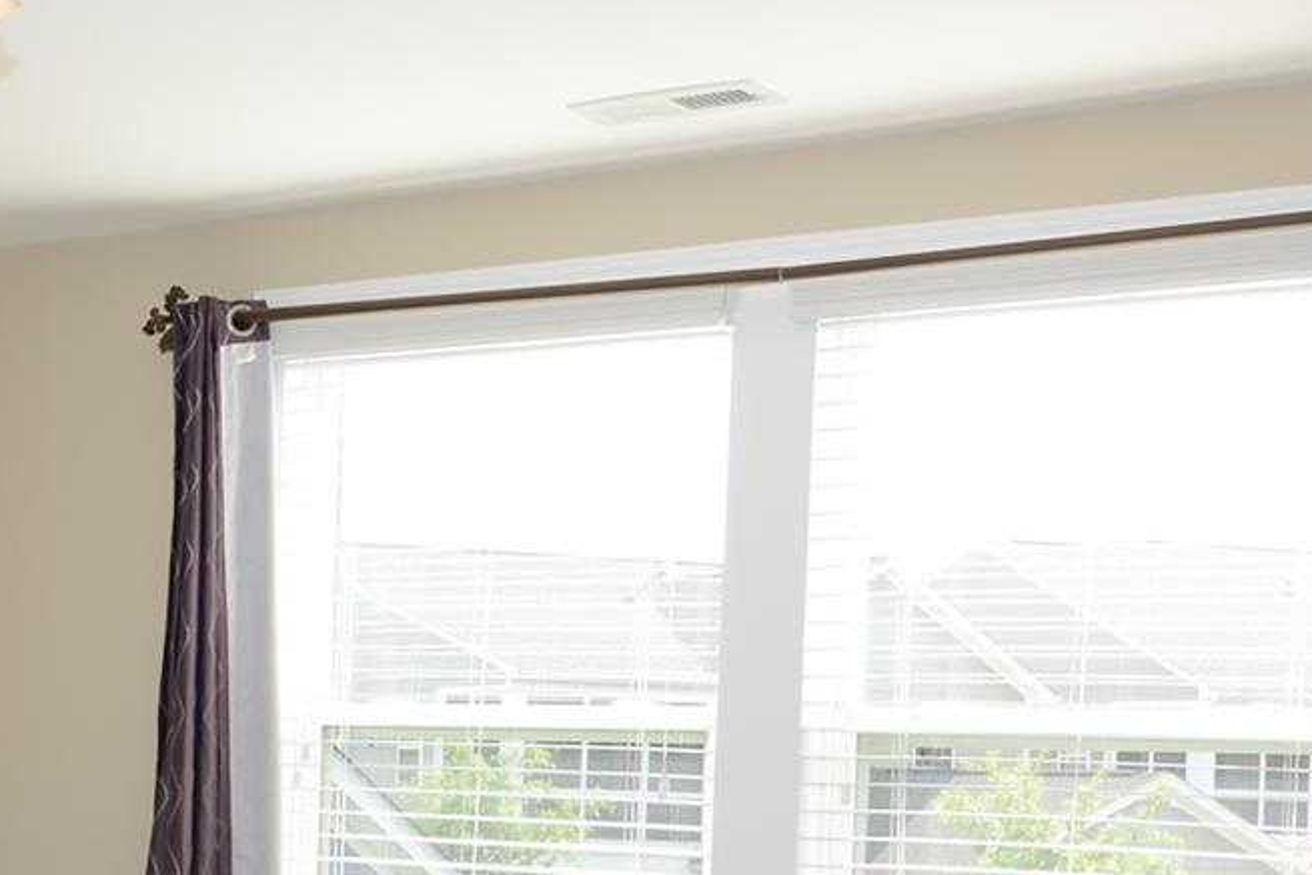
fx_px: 2734
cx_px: -232
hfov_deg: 24.6
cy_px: 834
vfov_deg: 17.8
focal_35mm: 75
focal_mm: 24
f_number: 5
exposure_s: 1/100
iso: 100
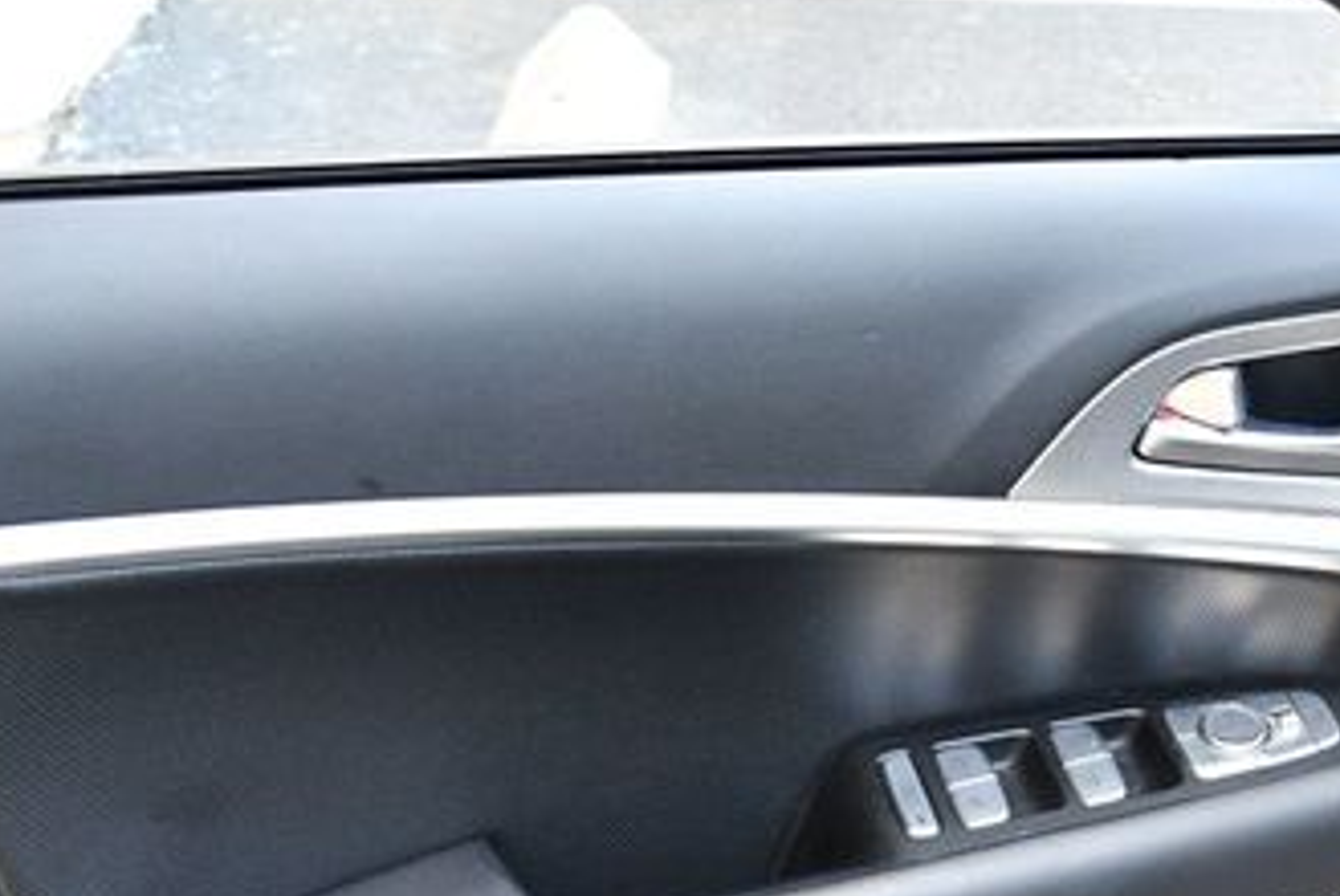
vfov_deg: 19.1
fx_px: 2608
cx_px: 798
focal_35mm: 70
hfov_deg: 28.8
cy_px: 810
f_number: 3.5
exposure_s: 1/250
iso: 800
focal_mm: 18
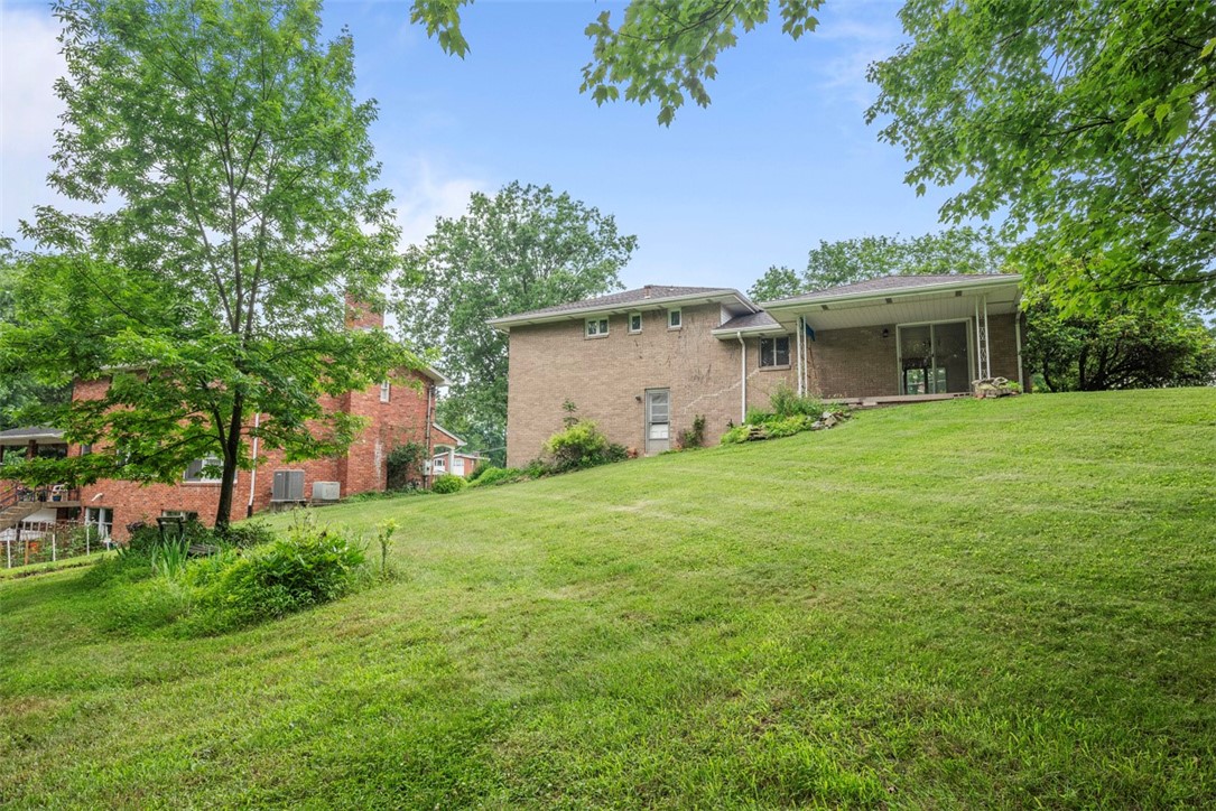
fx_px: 659
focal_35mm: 20
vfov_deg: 63.3
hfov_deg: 85.4
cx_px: 608
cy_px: 406
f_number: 8
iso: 400
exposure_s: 1/125
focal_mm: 19.5
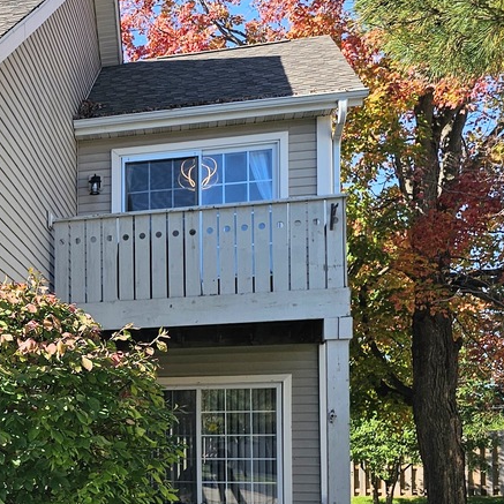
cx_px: -217
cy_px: 429
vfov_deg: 25.1
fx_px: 1104
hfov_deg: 22.0
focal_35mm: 67
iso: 10
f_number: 1.7
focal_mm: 6.3
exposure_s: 1/508
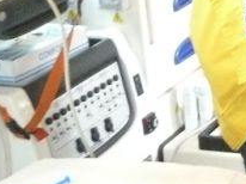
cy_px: 38
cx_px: 348
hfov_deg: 13.4
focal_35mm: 140
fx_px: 994
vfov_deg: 10.5
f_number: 2.8
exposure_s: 1/25
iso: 800
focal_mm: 6
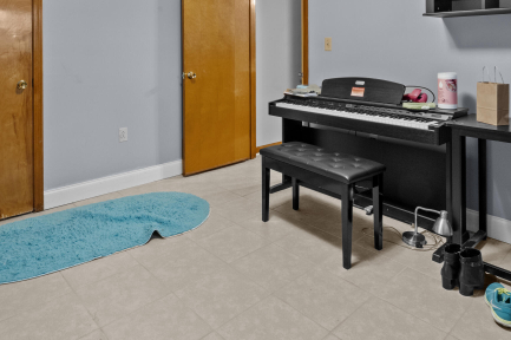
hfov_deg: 69.4
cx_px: 266
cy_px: 59
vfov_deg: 46.4
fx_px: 369
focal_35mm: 26
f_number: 11
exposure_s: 3.2
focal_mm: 10
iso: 400
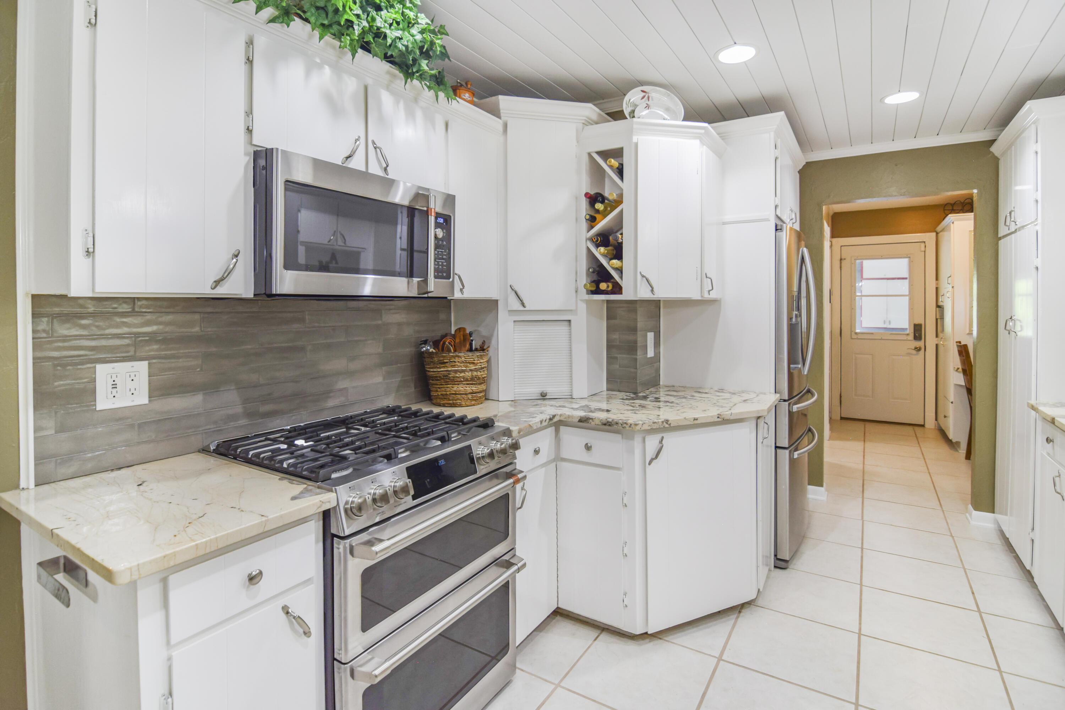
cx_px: 532
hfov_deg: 95.0
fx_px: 488
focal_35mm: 16
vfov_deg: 72.1
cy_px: 355
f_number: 4
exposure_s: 1/60
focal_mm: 11
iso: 450
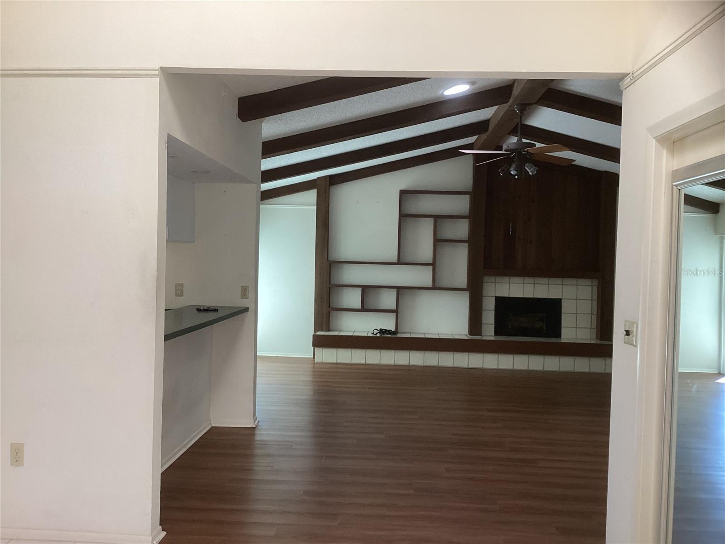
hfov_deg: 58.4
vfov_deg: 45.4
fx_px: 649
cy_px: 272
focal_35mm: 31
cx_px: 362
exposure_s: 1/60
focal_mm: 3.3
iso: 100
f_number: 2.4
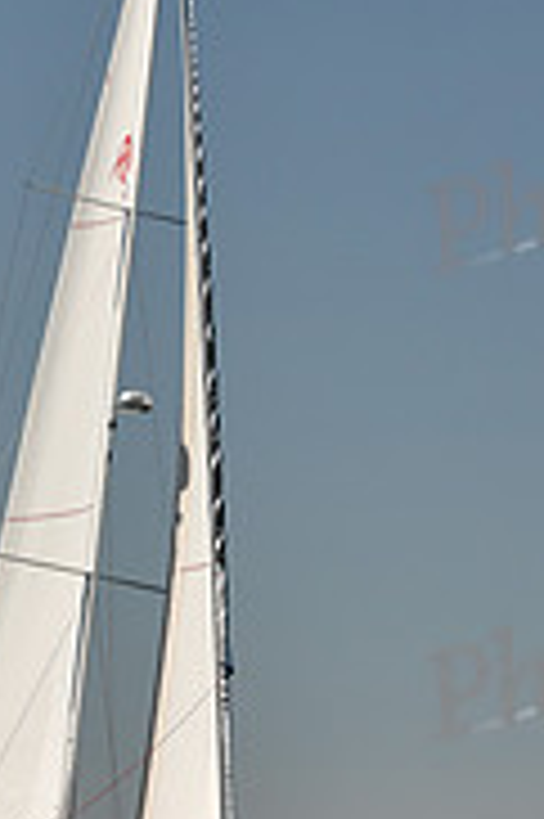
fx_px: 6881
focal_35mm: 303
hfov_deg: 4.5
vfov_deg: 6.8
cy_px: 454
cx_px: 196
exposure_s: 1/1600
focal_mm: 95
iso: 250
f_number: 4.5
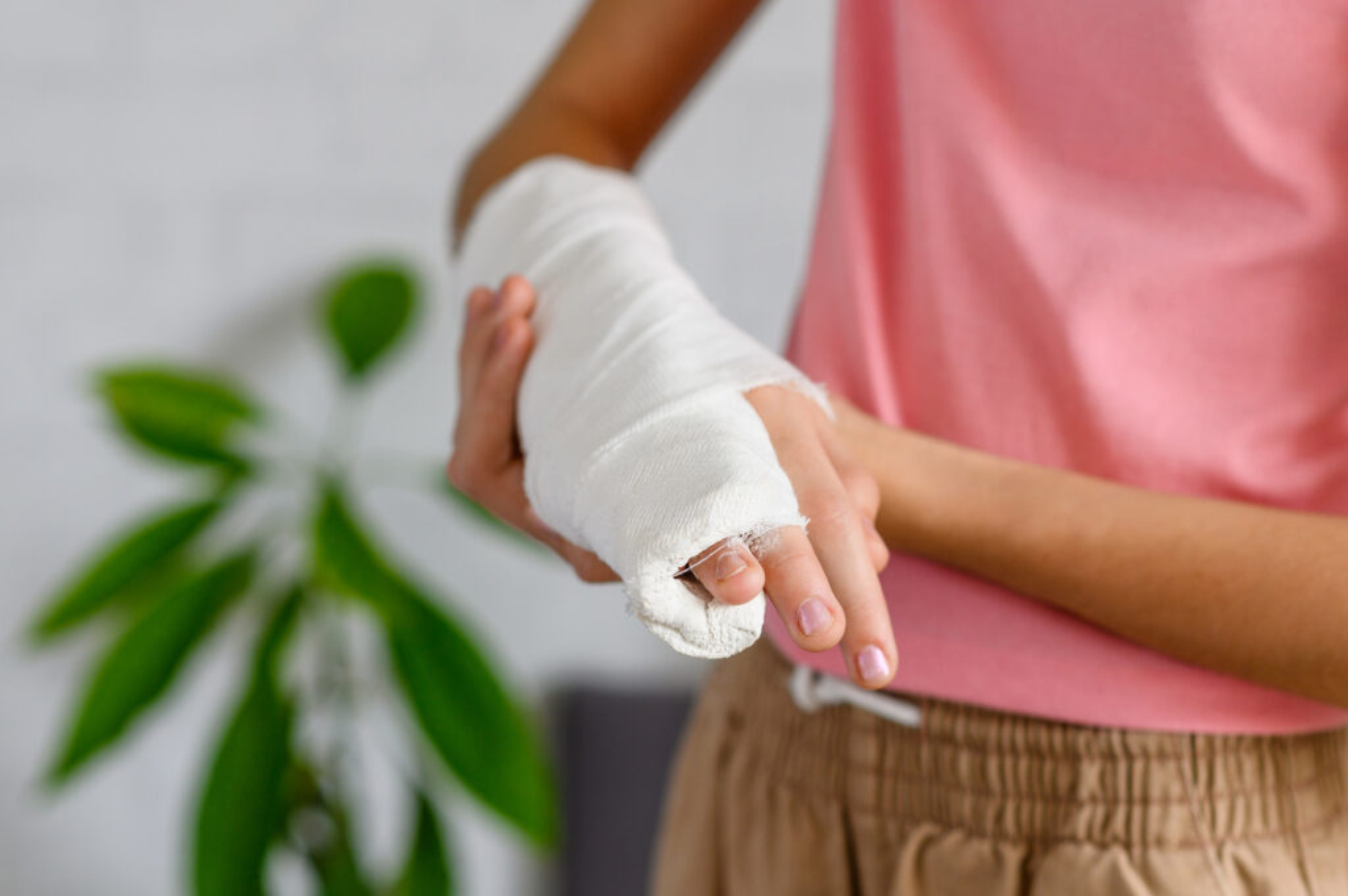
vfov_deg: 14.0
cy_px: 421
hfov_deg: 20.9
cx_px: 650
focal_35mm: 98
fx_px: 3650
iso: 250
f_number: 3.5
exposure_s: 1/50
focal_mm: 85
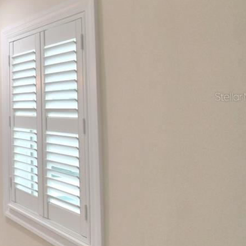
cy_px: 97
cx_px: -180
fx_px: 370
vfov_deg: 36.6
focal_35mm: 46
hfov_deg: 23.1
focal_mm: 10
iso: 400
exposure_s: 1/80
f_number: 4.5
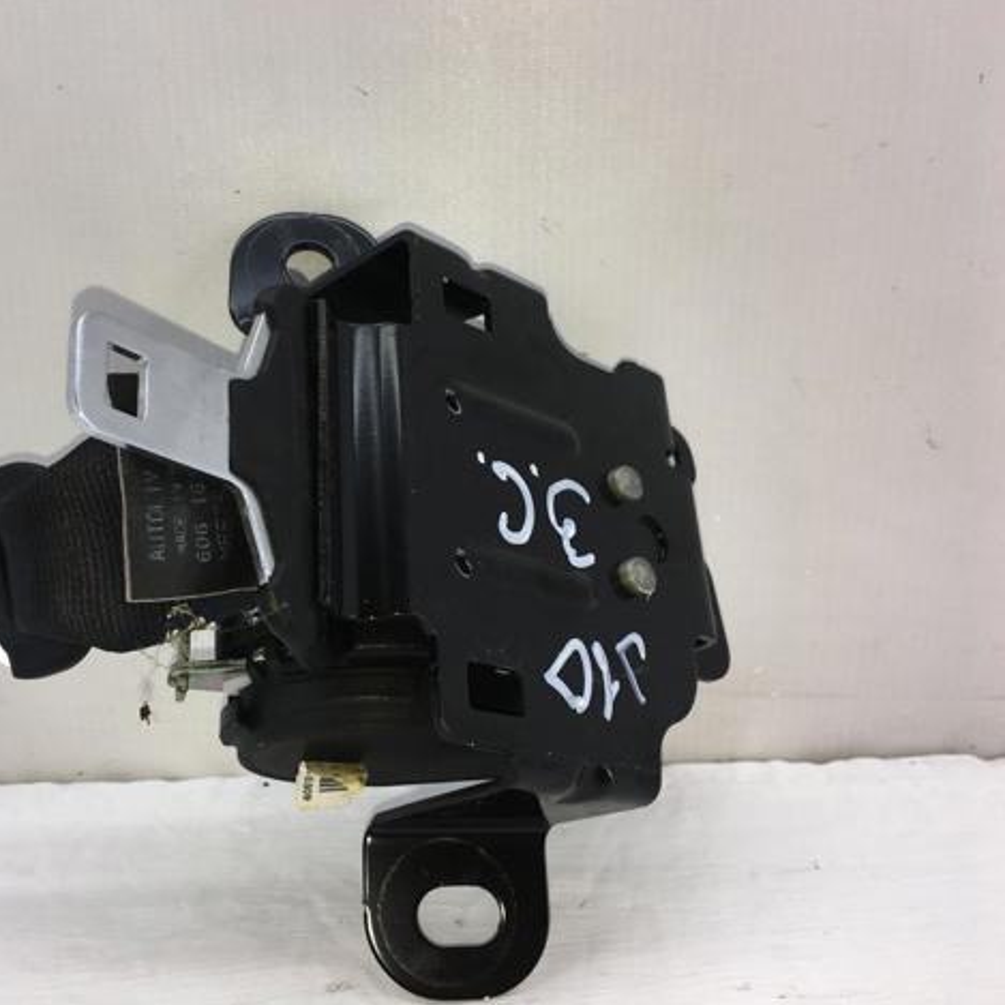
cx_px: 360
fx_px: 1150
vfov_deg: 47.2
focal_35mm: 35
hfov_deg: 46.7
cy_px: 495
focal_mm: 4.15
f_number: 2.2
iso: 25
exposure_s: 1/382
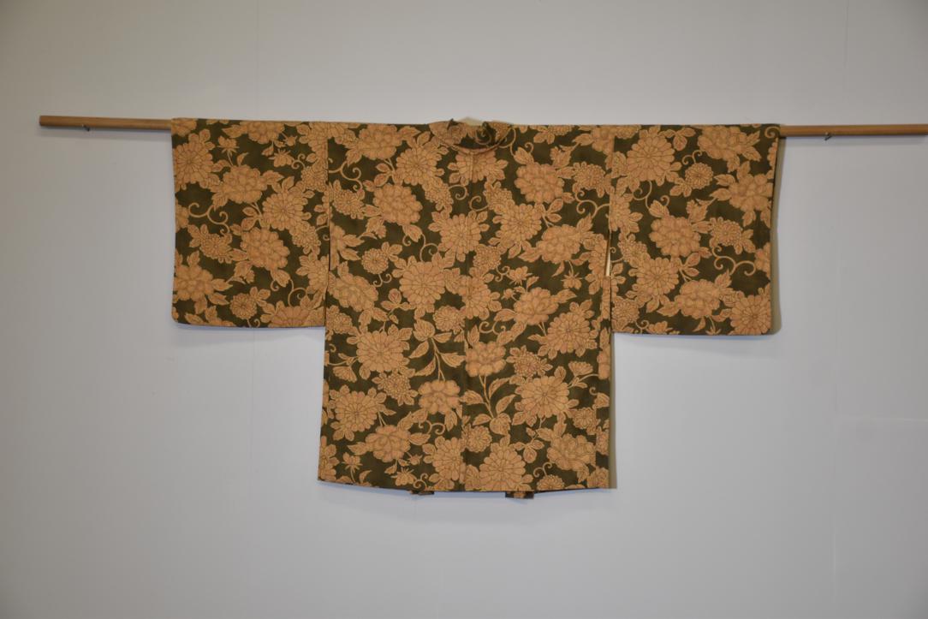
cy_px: 310
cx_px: 464
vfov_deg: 17.5
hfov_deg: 26.0
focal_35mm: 78
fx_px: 2011
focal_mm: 52
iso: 400
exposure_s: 1/60
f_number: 4.8
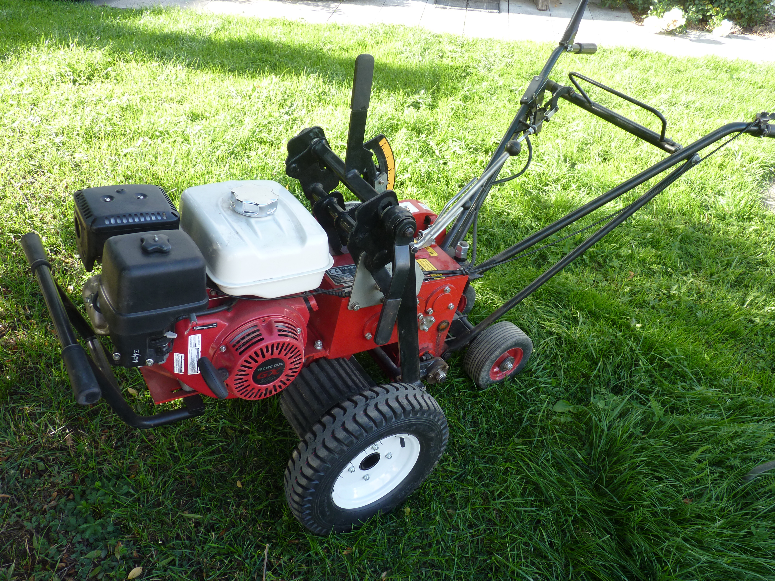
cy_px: 290
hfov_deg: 65.3
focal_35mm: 27
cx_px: 388
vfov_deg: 51.4
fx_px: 604
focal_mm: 4.8
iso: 80
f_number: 2.8
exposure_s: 1/80
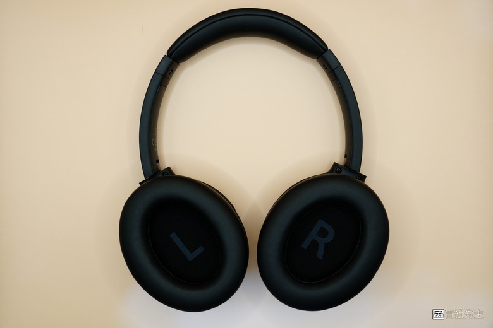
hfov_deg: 45.0
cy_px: 164
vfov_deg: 30.8
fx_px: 596
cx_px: 246
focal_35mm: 44
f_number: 5
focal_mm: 29
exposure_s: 1/50
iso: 400
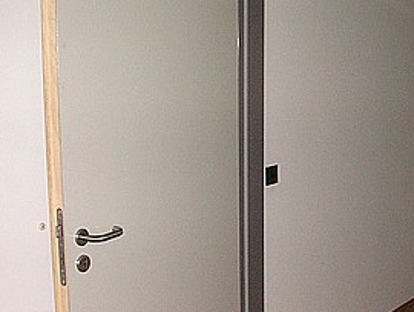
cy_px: 181
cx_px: 288
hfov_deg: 30.4
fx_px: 754
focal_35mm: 63
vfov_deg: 23.3
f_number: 2.8
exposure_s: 1/45
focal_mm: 6.1
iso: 160
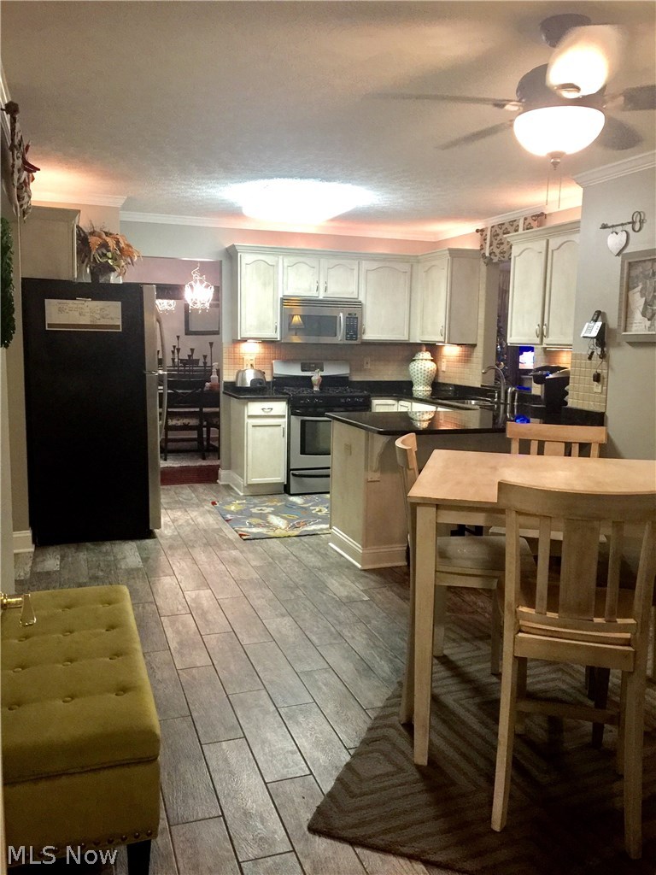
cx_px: 328
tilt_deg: -7.9
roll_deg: -1.3
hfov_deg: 48.2
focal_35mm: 29
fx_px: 733
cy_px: 438
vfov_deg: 61.7
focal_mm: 4.15
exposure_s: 1/15
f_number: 2.2
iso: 100
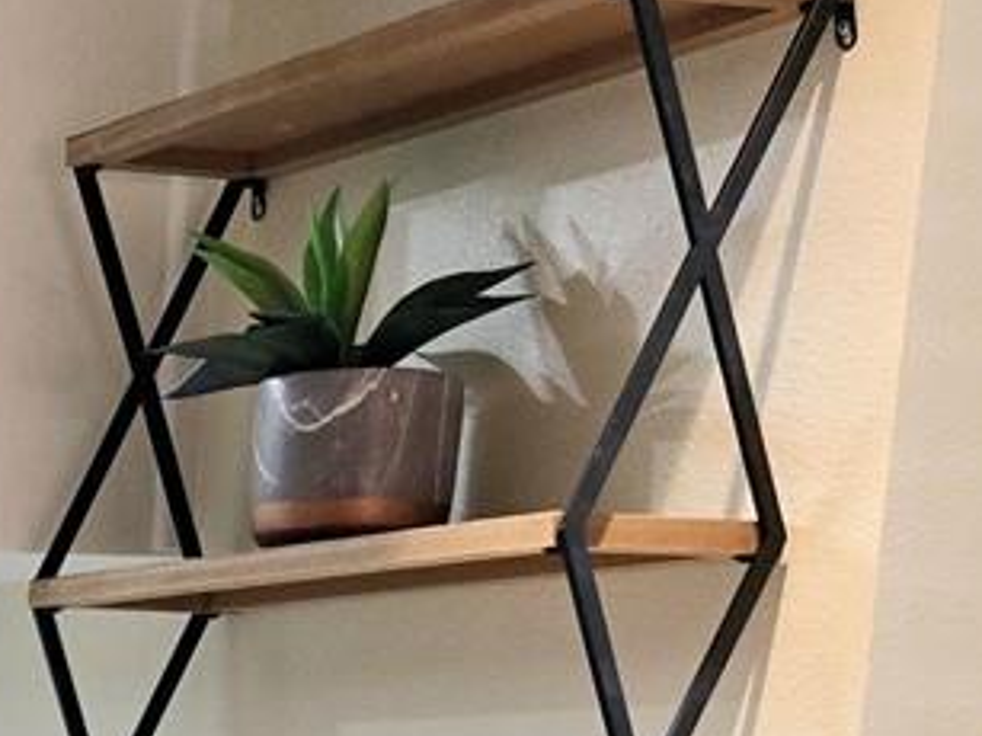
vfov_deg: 11.1
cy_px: 1494
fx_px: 3403
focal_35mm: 120
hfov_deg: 14.4
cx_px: -816
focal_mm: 5.4
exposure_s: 1/120
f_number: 1.8
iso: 100
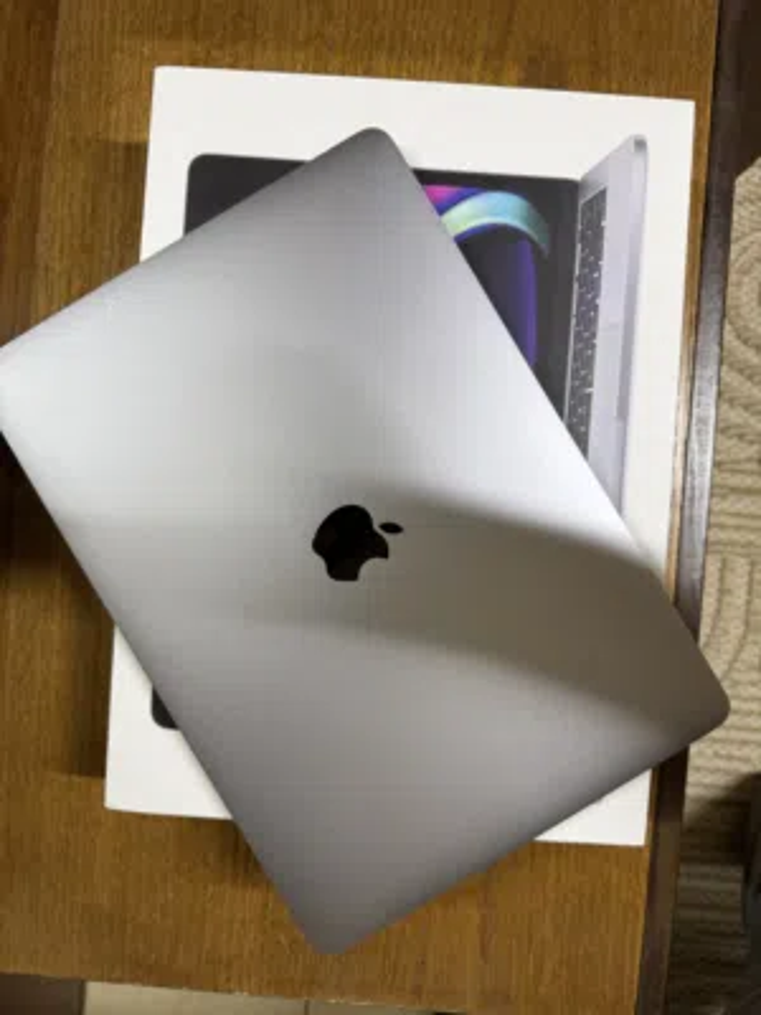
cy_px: 508
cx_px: 380
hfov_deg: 56.8
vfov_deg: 71.6
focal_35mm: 24
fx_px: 703
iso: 250
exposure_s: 1/60
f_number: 1.78
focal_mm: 6.76
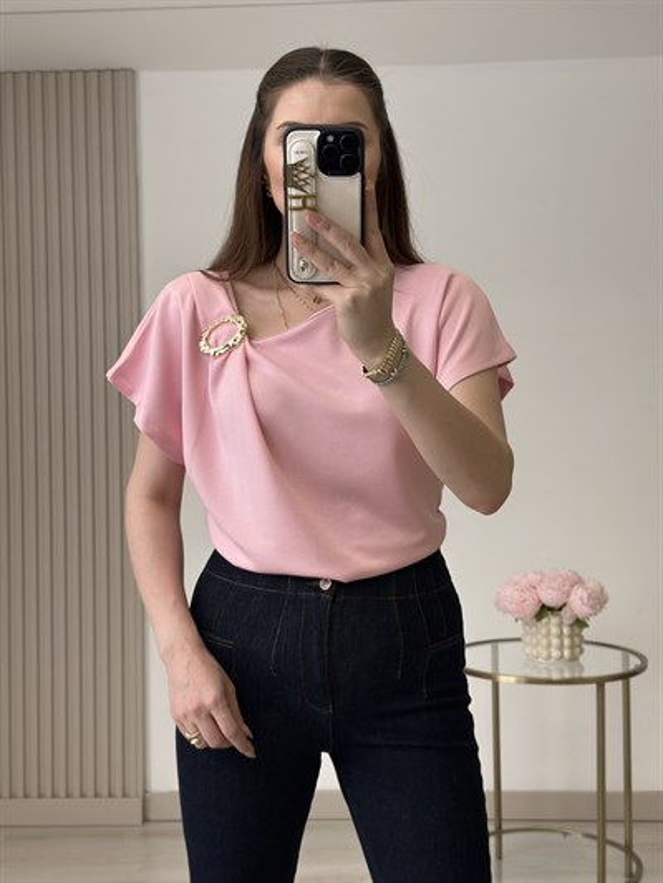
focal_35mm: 48
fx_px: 1225
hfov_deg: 30.3
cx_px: 332
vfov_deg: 39.6
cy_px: 442
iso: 80
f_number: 1.78
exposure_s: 1/469
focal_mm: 6.86
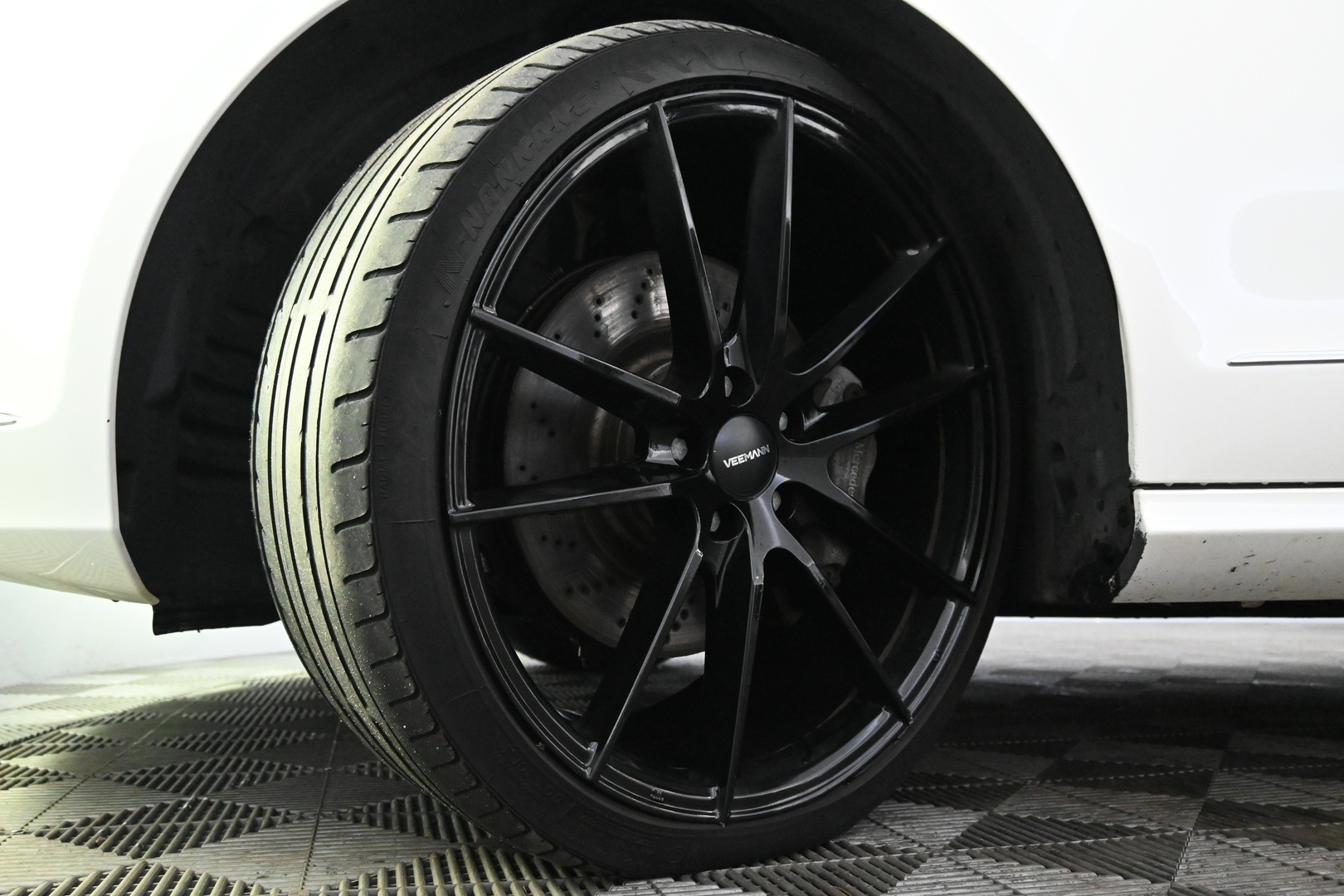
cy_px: 448
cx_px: 672
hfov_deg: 63.2
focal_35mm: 29
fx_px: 1092
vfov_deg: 44.6
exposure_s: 1/80
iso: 6400
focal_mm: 19.5
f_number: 4.5
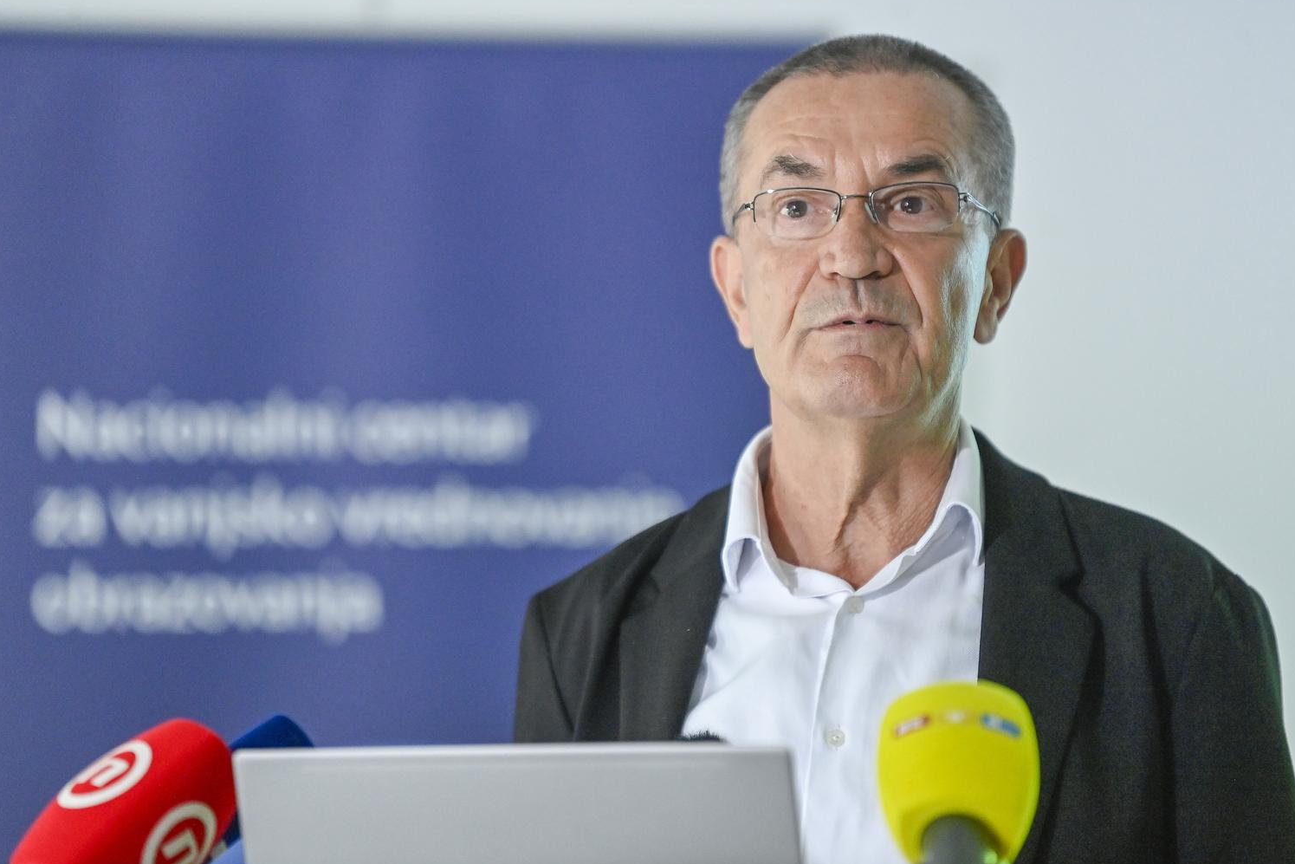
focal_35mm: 214
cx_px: 634
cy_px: 409
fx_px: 7698
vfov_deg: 6.4
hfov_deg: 9.6
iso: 4000
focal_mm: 200
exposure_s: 1/400
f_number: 2.8
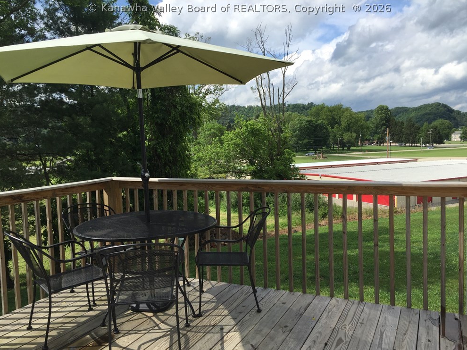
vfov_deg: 46.8
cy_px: 180
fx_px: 405
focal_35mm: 30
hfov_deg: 60.0
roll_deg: +1.1
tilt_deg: -4.3
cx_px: 239
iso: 32
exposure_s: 1/1799
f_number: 2.2
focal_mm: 4.15
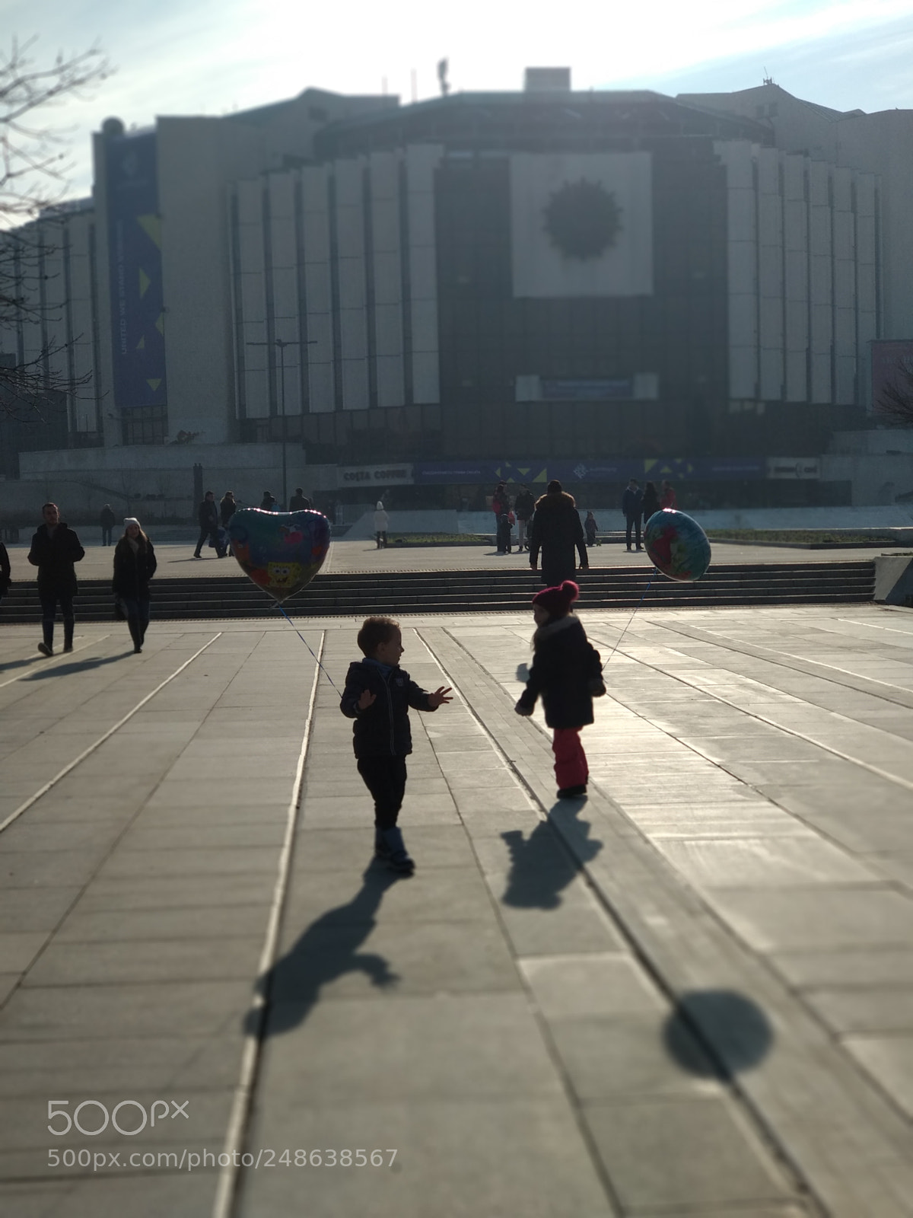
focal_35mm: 52
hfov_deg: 28.0
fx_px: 1829
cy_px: 609
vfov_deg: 36.8
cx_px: 456
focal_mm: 5.99
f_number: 2.6
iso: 100
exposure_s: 1/1422
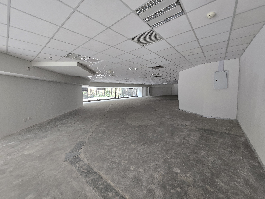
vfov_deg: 89.9
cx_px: 132
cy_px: 100
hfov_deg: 106.2
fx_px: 100
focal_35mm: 13
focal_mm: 1.7
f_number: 2.2
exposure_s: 1/50
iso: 80
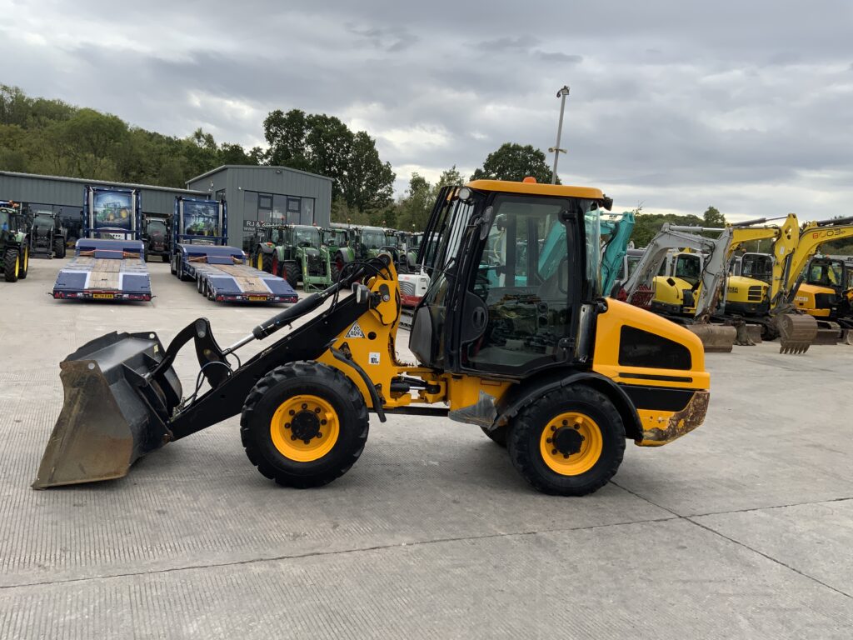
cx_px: 426
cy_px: 320
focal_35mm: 29
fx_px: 715
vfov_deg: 48.2
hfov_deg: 61.7
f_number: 1.8
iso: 16
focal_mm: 3
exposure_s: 1/842
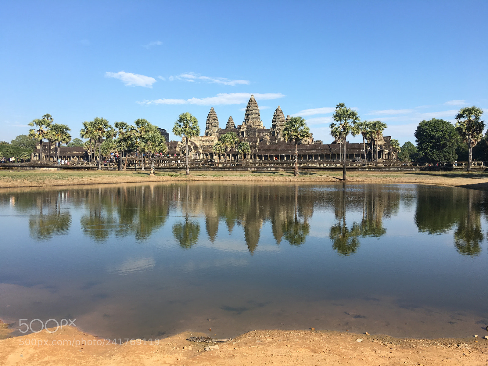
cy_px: 183
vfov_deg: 48.2
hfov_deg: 61.7
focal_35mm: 29
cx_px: 244
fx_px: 409
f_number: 2.2
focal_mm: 4.15
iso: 25
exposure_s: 1/1012
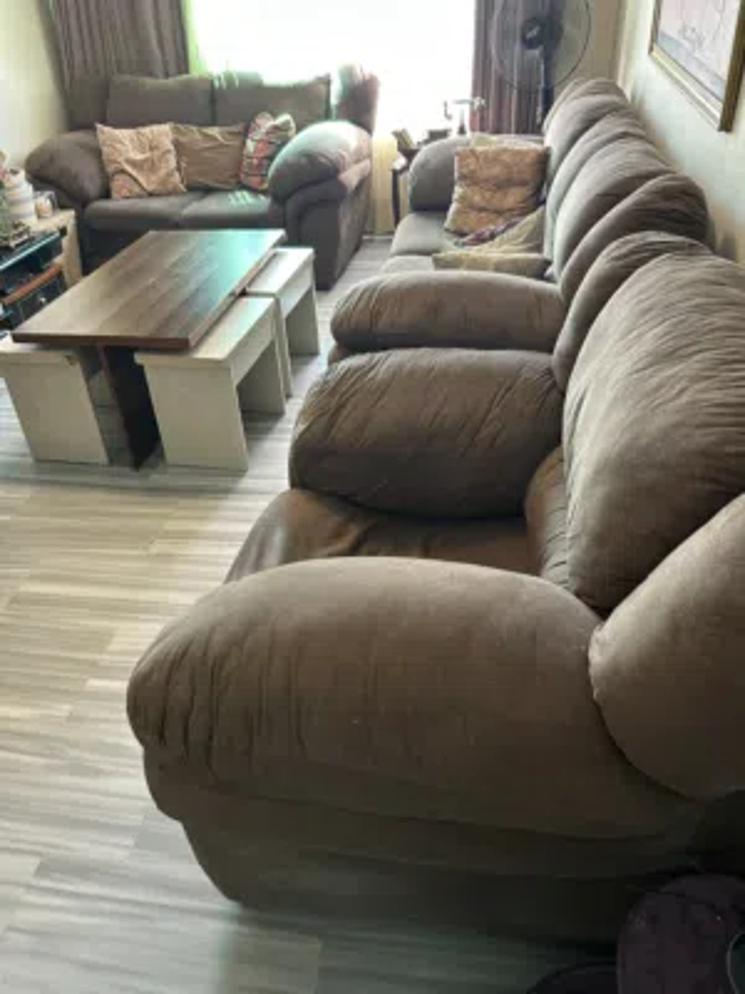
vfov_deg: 67.3
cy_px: 497
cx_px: 372
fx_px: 746
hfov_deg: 53.1
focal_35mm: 26
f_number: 1.5
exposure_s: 1/60
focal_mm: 5.7
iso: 200
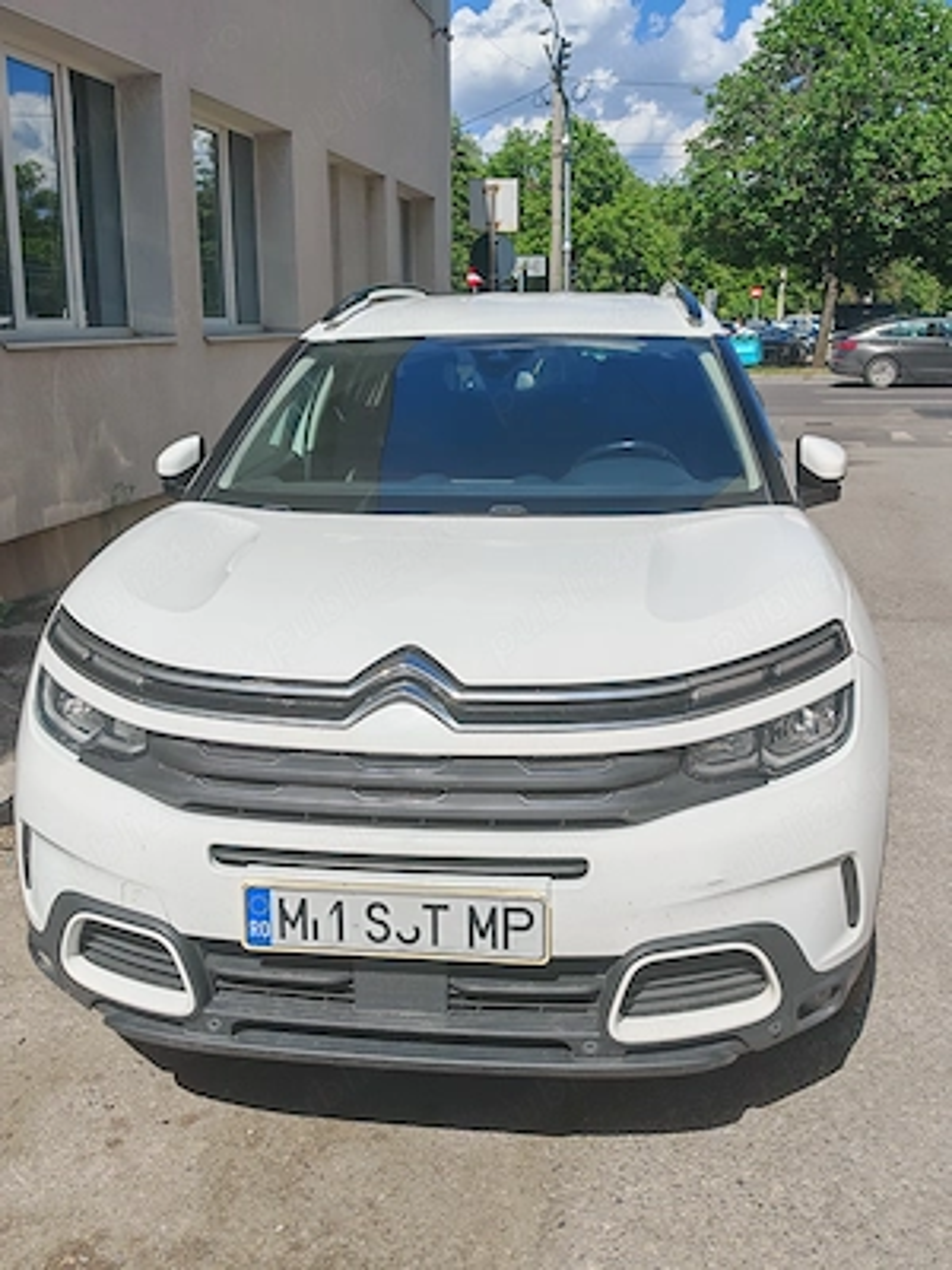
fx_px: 1283
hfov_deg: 40.7
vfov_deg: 52.6
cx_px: 476
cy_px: 635
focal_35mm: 35
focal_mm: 6.83
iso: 100
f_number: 2
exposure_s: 1/13000
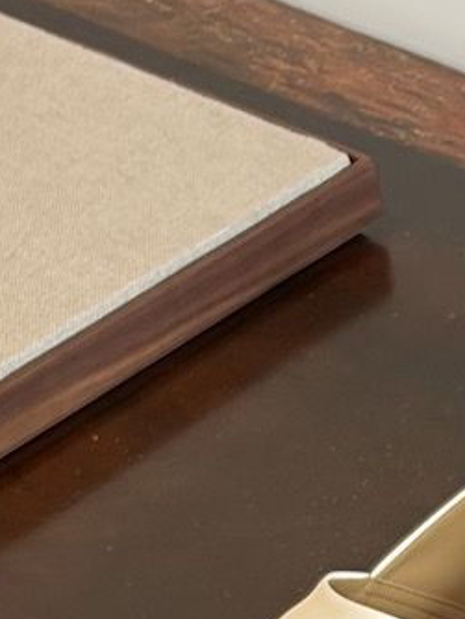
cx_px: 1002
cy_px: 912
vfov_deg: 7.8
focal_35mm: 249
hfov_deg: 5.8
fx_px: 4454
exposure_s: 1/60
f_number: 1.6
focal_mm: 5.96
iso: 100
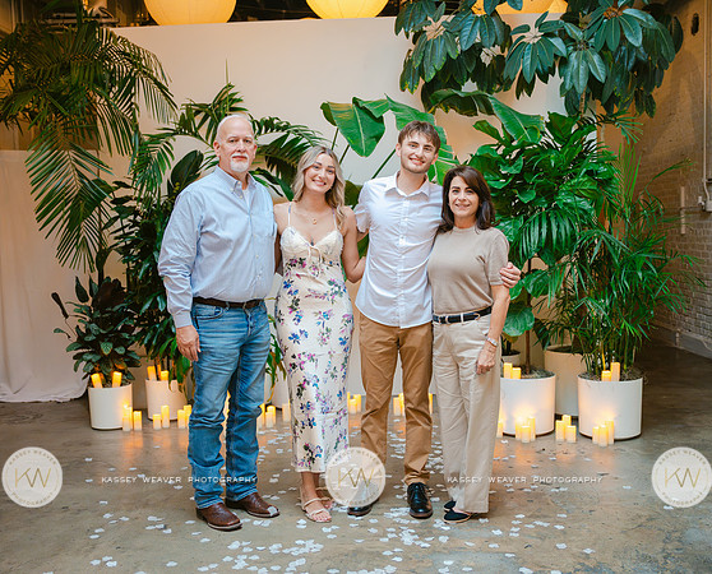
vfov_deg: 36.3
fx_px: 875
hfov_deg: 44.3
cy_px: 304
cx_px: 355
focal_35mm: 41
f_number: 2.8
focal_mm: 34.5
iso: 1250
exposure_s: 1/250
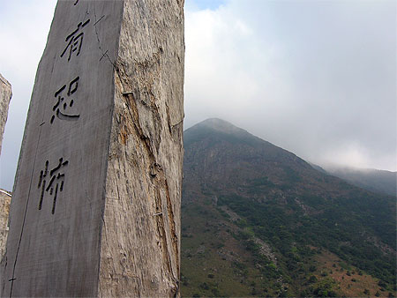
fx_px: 390
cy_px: 149
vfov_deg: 41.8
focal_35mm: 34
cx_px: 198
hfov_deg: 53.9
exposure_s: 1/380
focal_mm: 5.7
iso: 50
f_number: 4.9
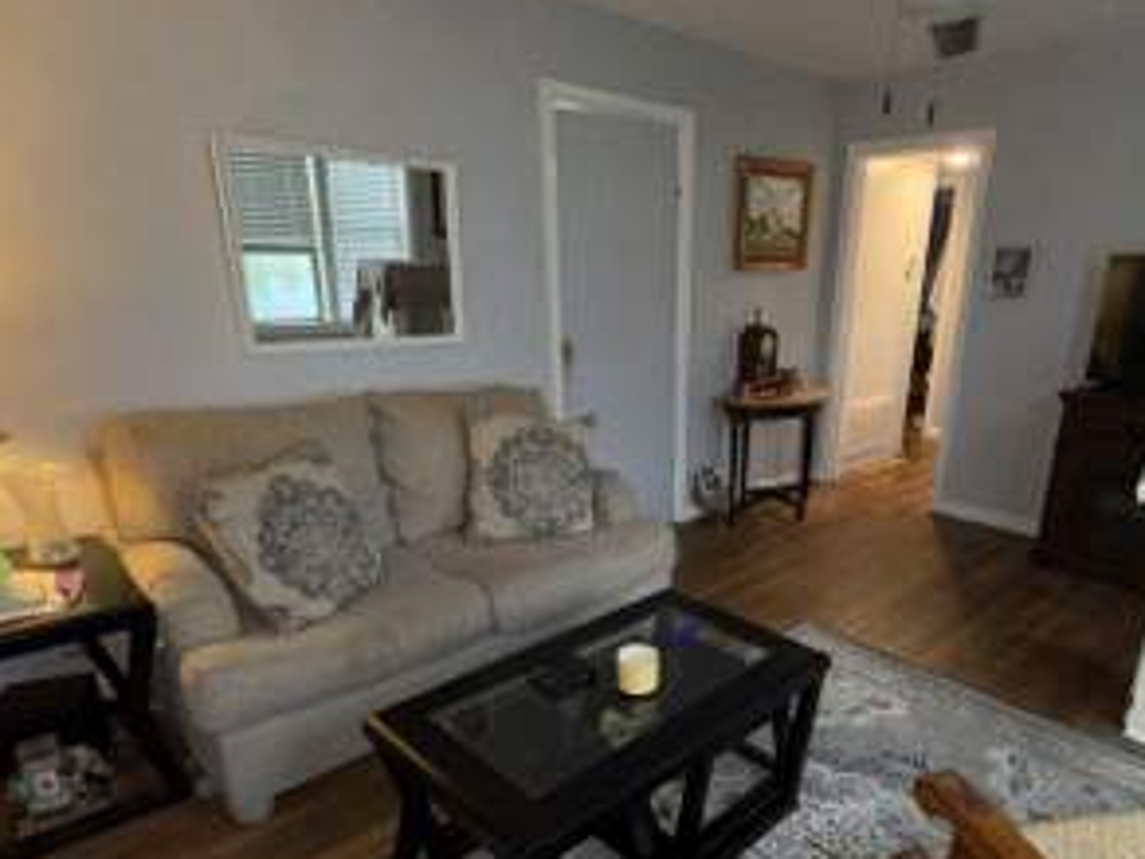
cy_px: 537
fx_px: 761
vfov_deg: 58.1
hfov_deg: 73.2
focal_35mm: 23
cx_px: 682
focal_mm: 2.22
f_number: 2.2
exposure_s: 1/60
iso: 200
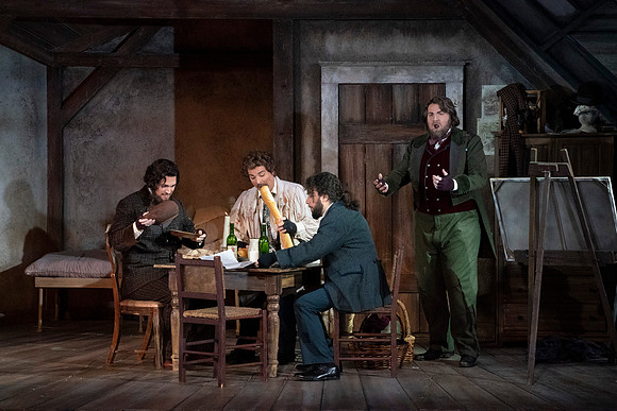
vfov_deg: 7.6
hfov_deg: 11.4
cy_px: 206
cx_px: 308
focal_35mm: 181
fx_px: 3103
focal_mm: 181
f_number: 13
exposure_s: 1/320
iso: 16000
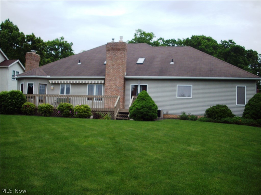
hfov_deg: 50.1
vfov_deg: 38.7
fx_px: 279
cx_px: 130
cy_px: 98
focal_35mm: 37
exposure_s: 1/160
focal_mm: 6.2
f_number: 5.6
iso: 80
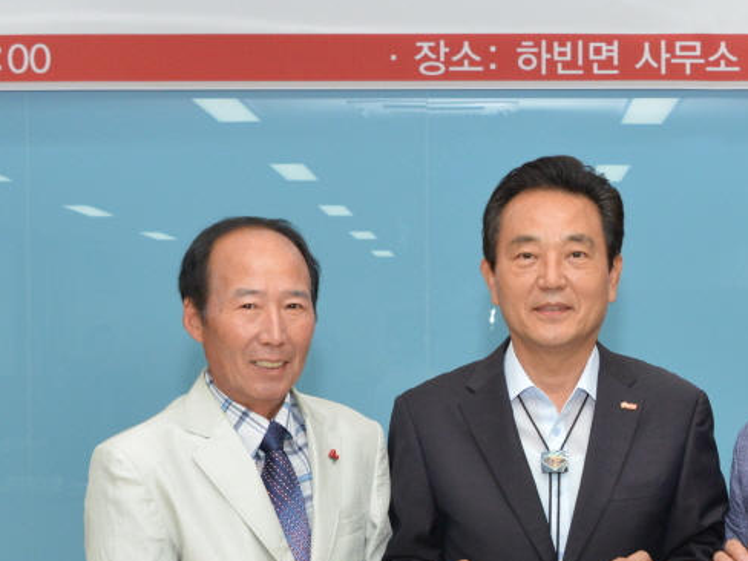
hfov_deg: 28.6
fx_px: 1448
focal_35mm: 67
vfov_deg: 21.4
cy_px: 506
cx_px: 543
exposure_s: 1/200
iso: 2500
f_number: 9
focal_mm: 34
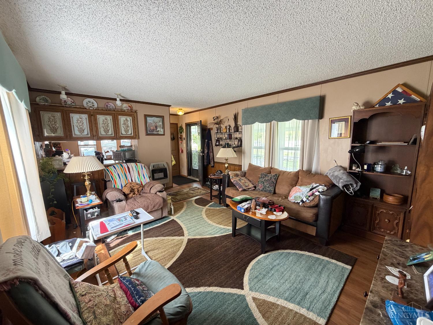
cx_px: 216
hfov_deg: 102.1
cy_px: 162
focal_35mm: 14
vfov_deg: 85.7
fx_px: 175
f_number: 2.2
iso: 320
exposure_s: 1/61
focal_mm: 2.22
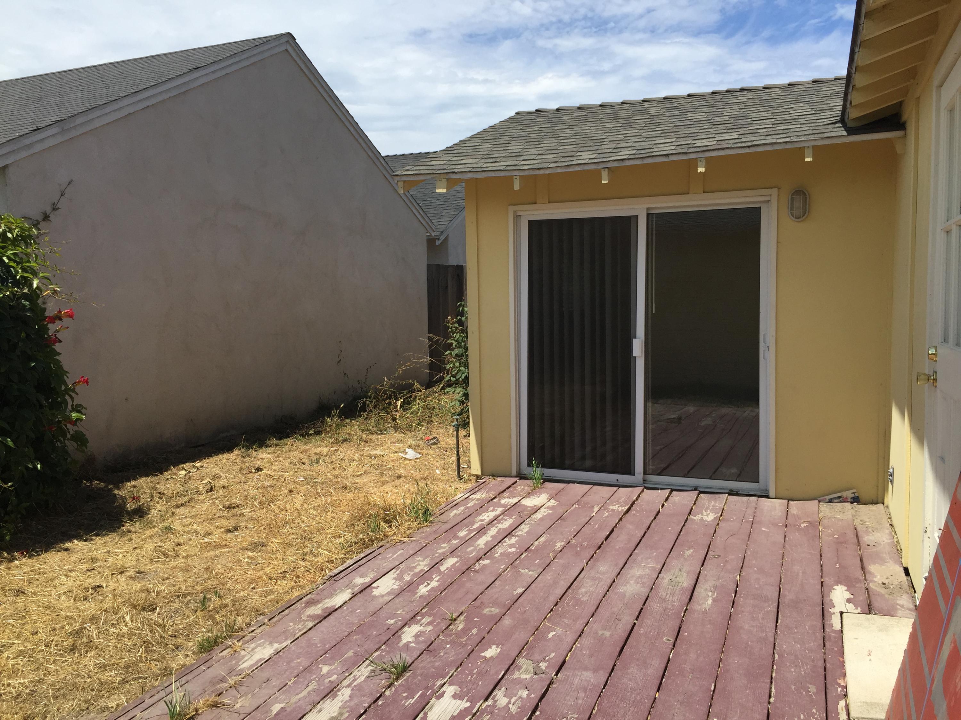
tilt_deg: -2.1
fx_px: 805
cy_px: 360
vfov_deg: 48.2
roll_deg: -0.7
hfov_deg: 61.7
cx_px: 480
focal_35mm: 29
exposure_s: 1/2639
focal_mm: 4.15
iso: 32
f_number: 2.2
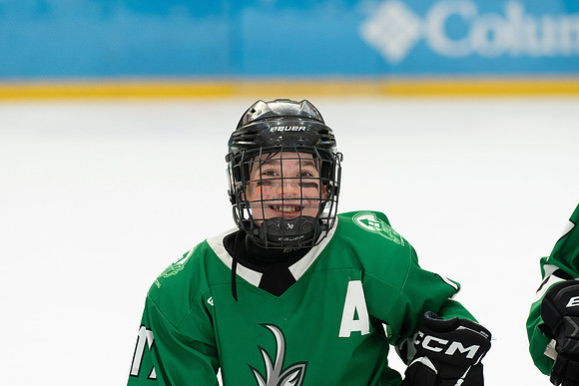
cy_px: 193
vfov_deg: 6.1
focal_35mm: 225
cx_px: 290
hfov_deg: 9.1
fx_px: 3619
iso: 2000
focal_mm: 150
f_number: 3.5
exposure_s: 1/1000
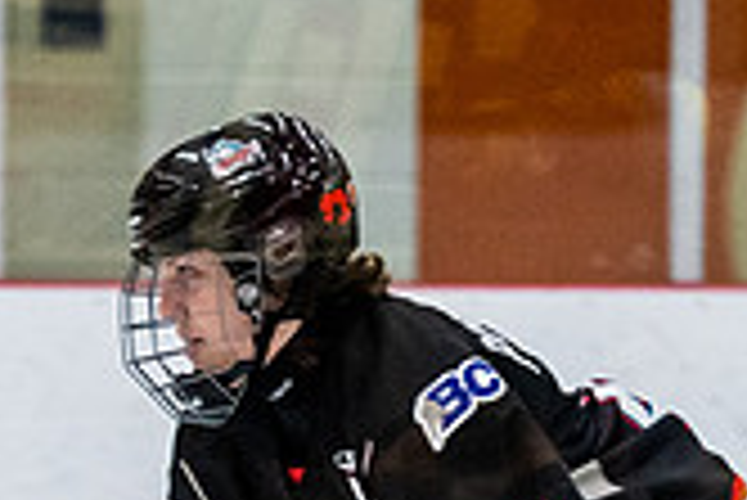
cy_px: 549
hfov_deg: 2.6
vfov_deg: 1.7
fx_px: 16718
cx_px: 375
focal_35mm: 805
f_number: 2.8
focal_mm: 116
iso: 1800
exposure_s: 1/640
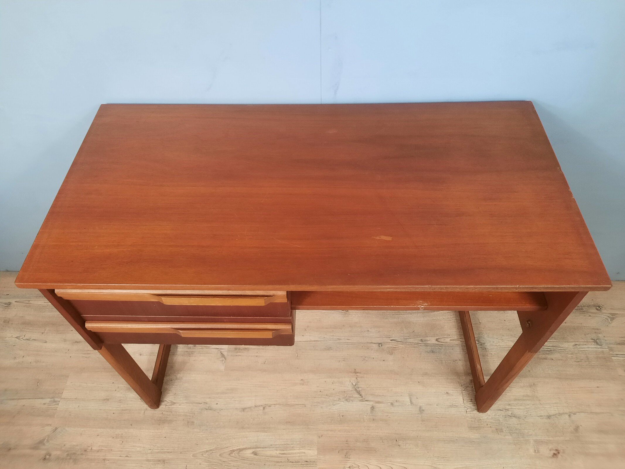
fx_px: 451
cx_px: 312
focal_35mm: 25
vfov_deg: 54.9
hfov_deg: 69.4
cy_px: 234
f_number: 2
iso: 400
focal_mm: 4.6
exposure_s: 1/33
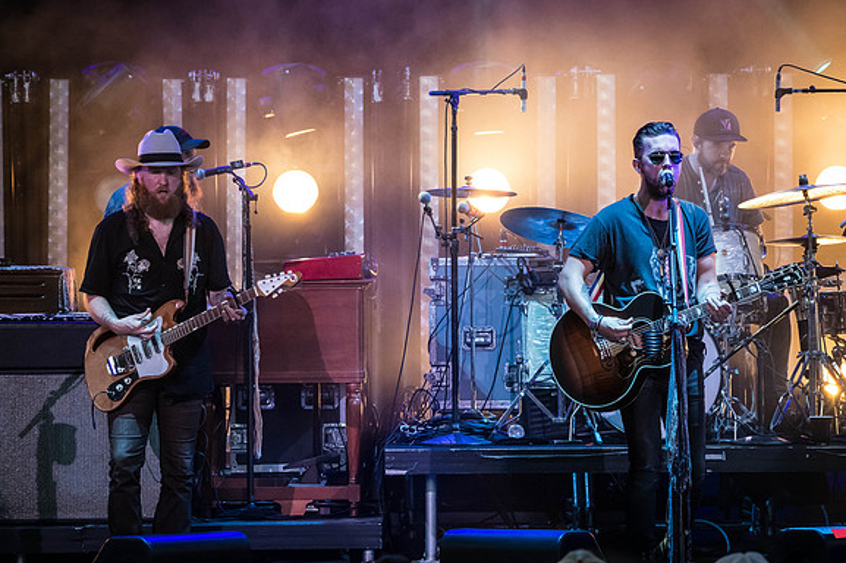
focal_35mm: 332
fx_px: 7797
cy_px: 207
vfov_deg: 4.1
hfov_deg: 6.2
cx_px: 466
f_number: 5.6
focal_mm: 220
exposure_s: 1/800
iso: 3200
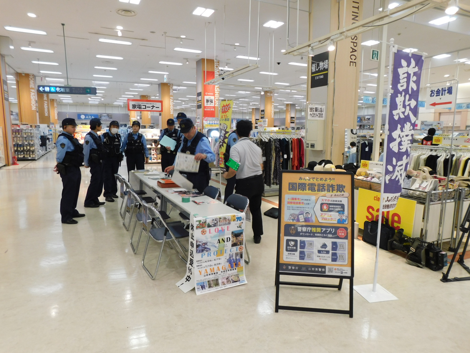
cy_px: 176
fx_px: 312
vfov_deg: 58.9
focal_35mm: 23
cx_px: 235
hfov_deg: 73.9
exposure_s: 1/30
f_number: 3
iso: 125
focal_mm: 4
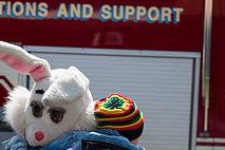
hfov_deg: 13.7
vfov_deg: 9.0
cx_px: 81
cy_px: 189
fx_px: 937
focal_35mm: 150
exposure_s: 1/3200
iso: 200
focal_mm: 55
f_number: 4
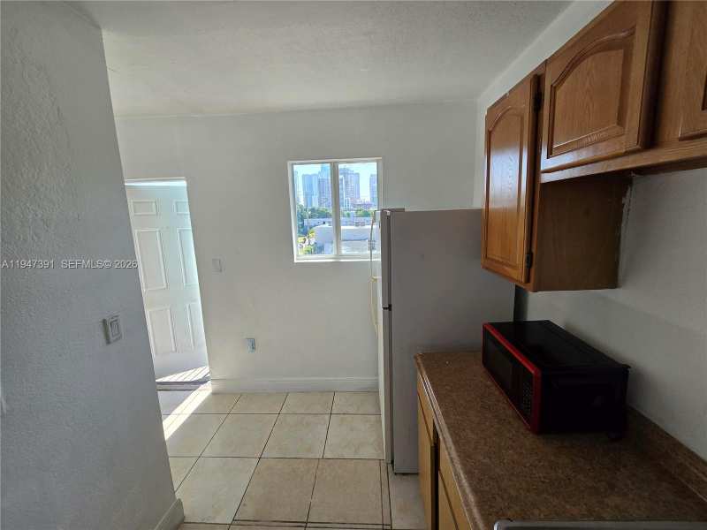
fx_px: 266
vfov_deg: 89.9
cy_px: 265
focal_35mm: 13
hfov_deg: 106.2
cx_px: 354
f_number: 2.2
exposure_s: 1/719
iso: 100
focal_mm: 2.2
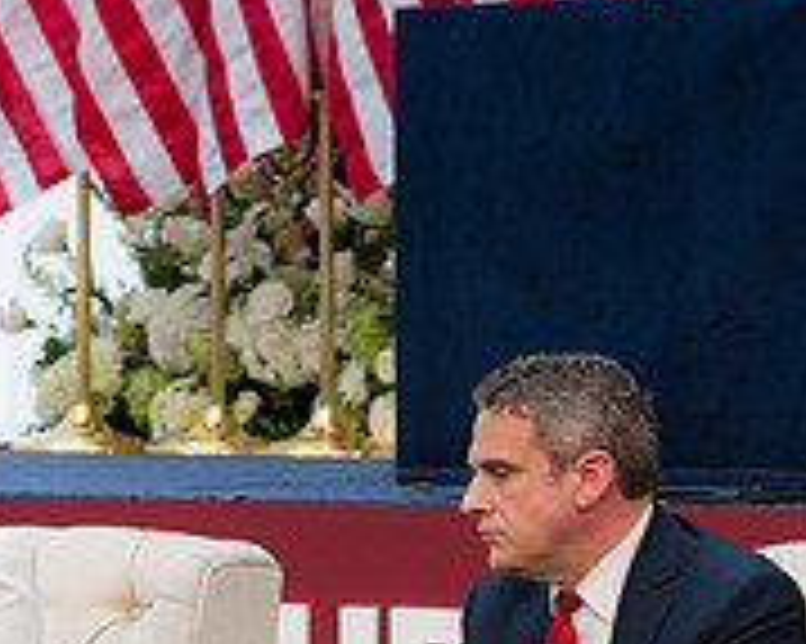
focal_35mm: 325
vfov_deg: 4.7
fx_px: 7748
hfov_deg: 5.9
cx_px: -230
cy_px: 678
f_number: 4
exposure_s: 1/160
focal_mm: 107
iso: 250
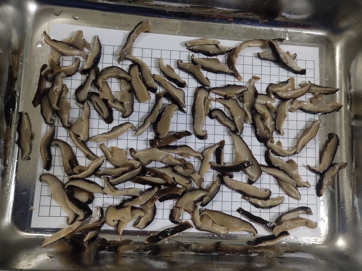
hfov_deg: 61.7
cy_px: 136
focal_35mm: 29
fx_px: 303
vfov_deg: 48.2
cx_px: 181
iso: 342
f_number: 1.8
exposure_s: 1/33
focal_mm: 4.27
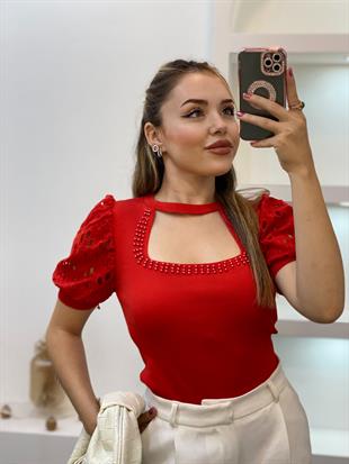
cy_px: 232
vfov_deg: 36.8
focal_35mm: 52
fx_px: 699
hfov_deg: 28.0
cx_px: 174
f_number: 2
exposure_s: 1/100
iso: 100
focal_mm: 6
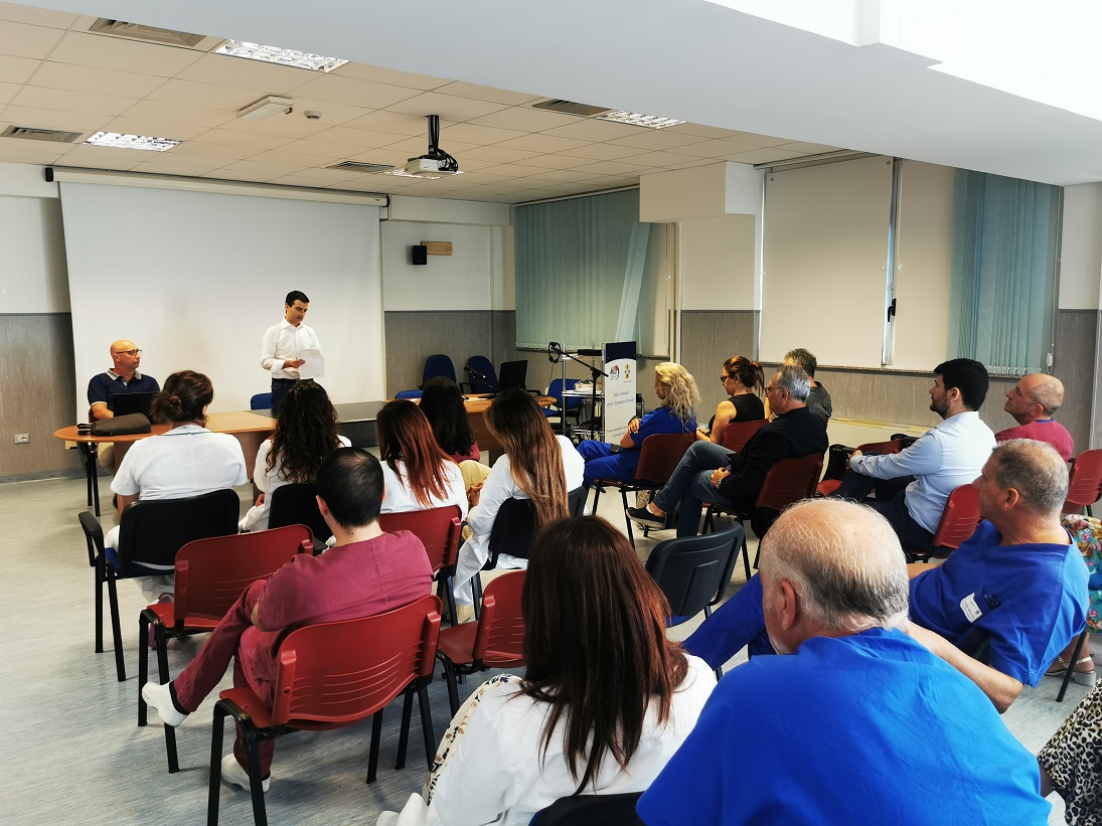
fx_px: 891
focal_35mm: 28
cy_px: 413
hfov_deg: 63.4
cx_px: 551
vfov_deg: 49.7
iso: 125
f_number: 1.6
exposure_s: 1/50
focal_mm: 5.56
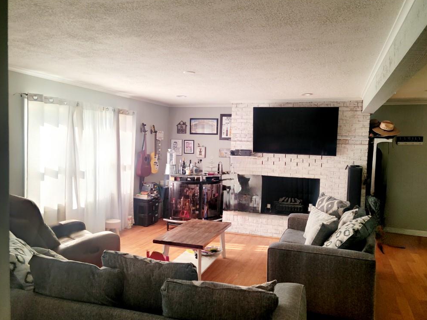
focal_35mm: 29
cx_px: 217
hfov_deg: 61.7
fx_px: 358
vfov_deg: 48.2
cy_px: 161
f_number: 2
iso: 64
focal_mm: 5.9
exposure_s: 1/60.2
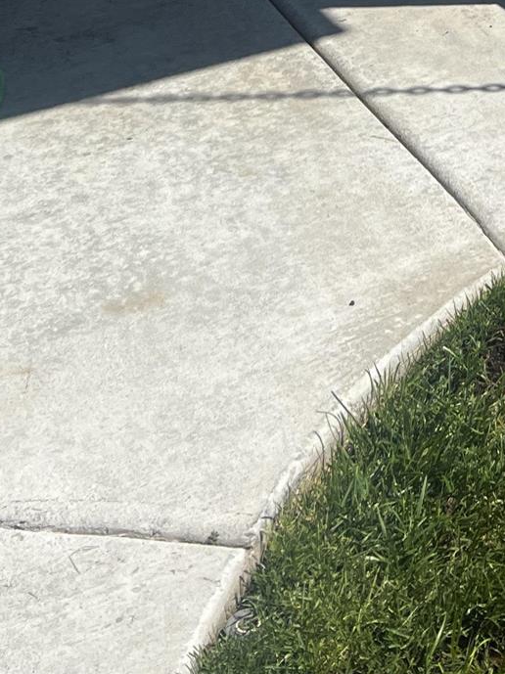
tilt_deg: -9.6
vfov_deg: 18.7
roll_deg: +2.5
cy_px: -445
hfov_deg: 16.6
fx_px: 1694
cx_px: 493
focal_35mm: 87
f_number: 1.5
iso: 50
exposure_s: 1/5076
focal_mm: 5.7
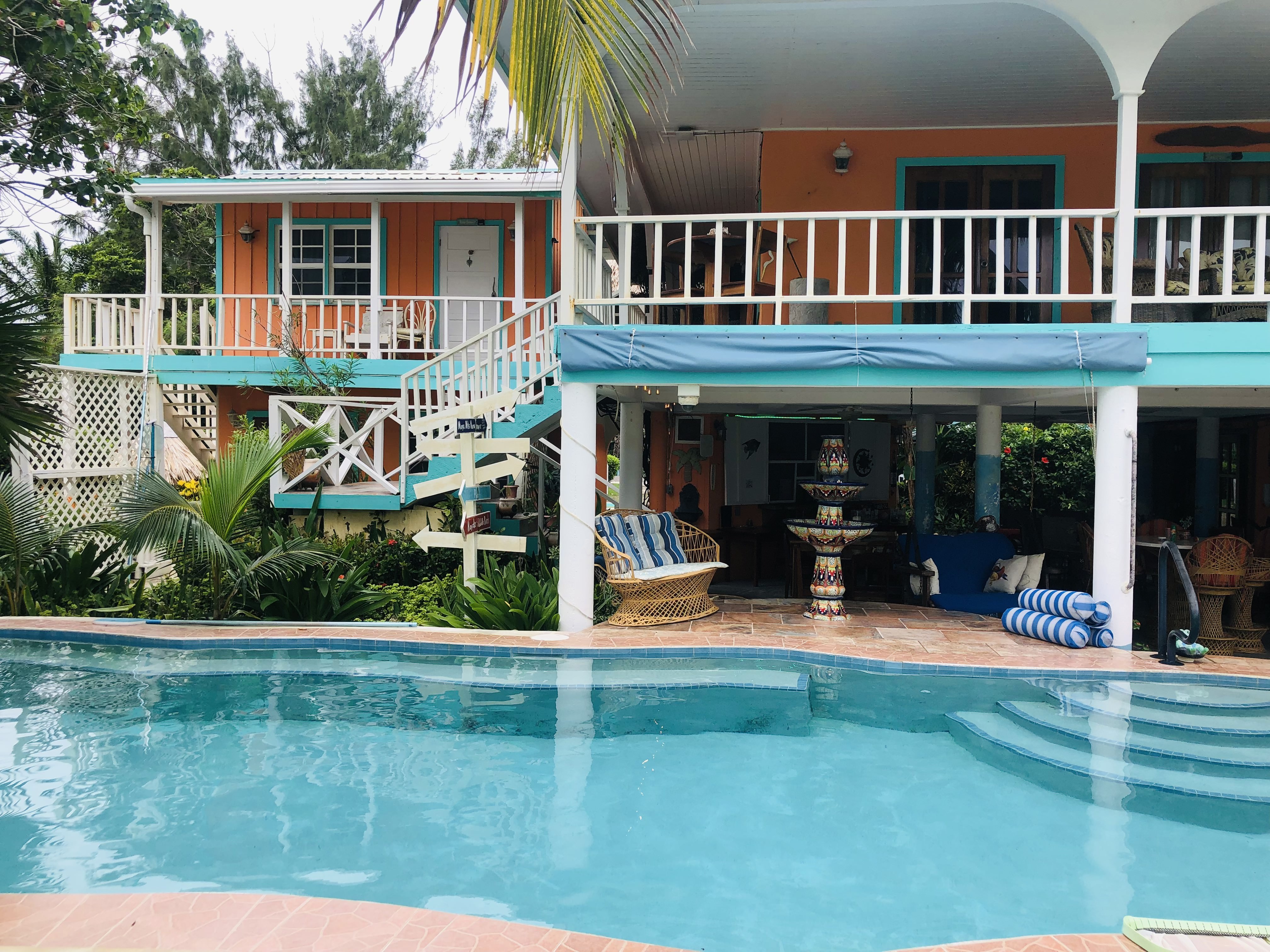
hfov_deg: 63.4
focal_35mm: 28
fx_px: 1027
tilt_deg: -2.0
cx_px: 635
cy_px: 476
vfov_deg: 49.7
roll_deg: -0.4
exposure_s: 1/685
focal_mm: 3.99
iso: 20
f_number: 1.8
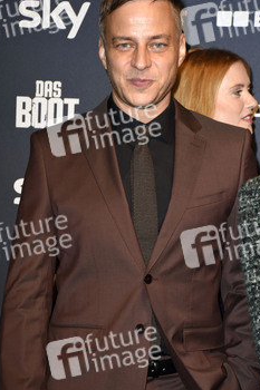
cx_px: 136
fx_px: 1394
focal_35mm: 129
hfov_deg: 10.7
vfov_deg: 15.9
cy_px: 186
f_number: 6.3
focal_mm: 75
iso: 640
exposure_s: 1/160
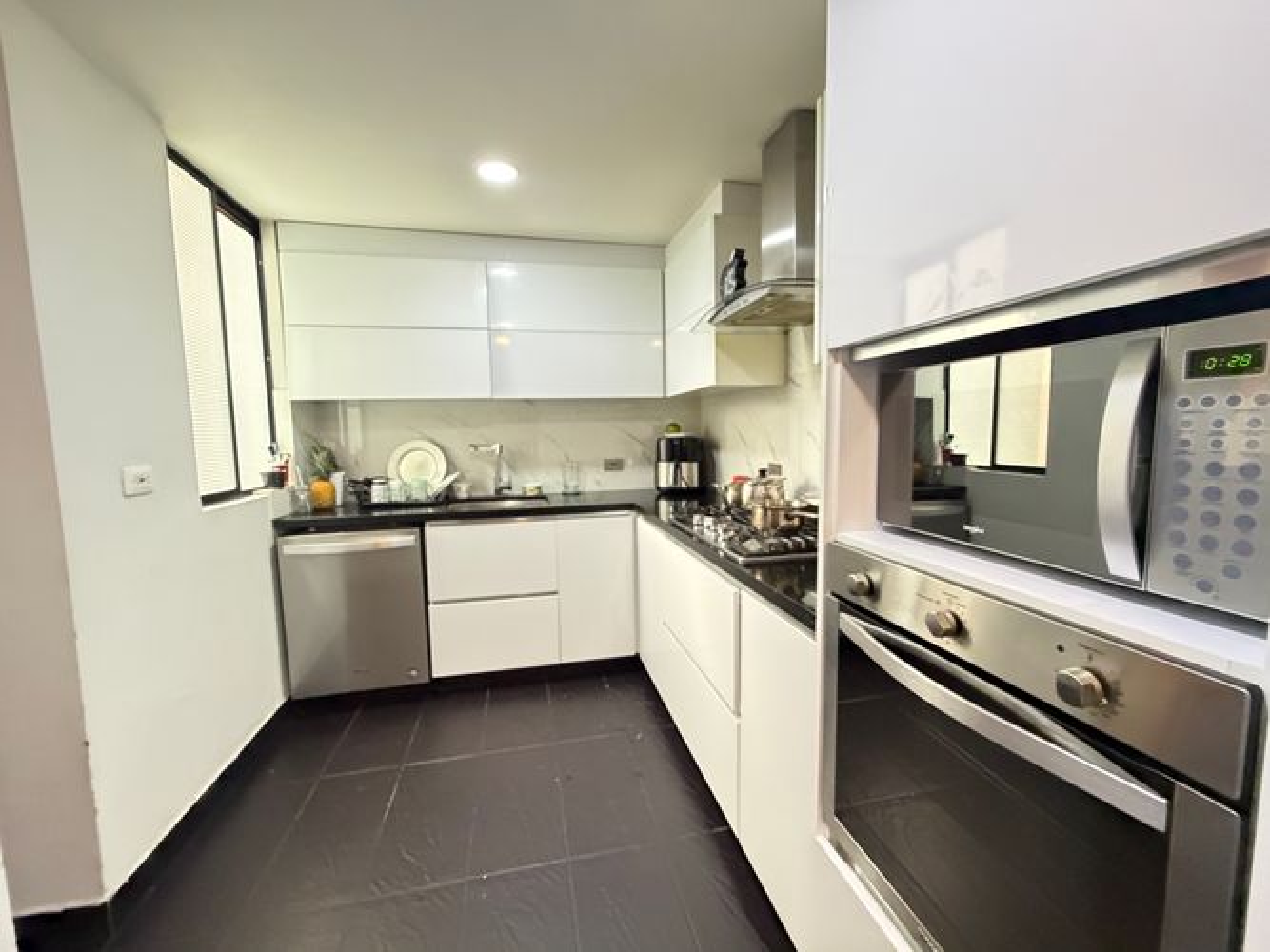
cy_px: 476
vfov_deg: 85.7
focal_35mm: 14
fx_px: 514
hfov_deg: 102.1
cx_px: 635
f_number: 2.2
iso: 1000
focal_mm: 2.22
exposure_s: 1/60
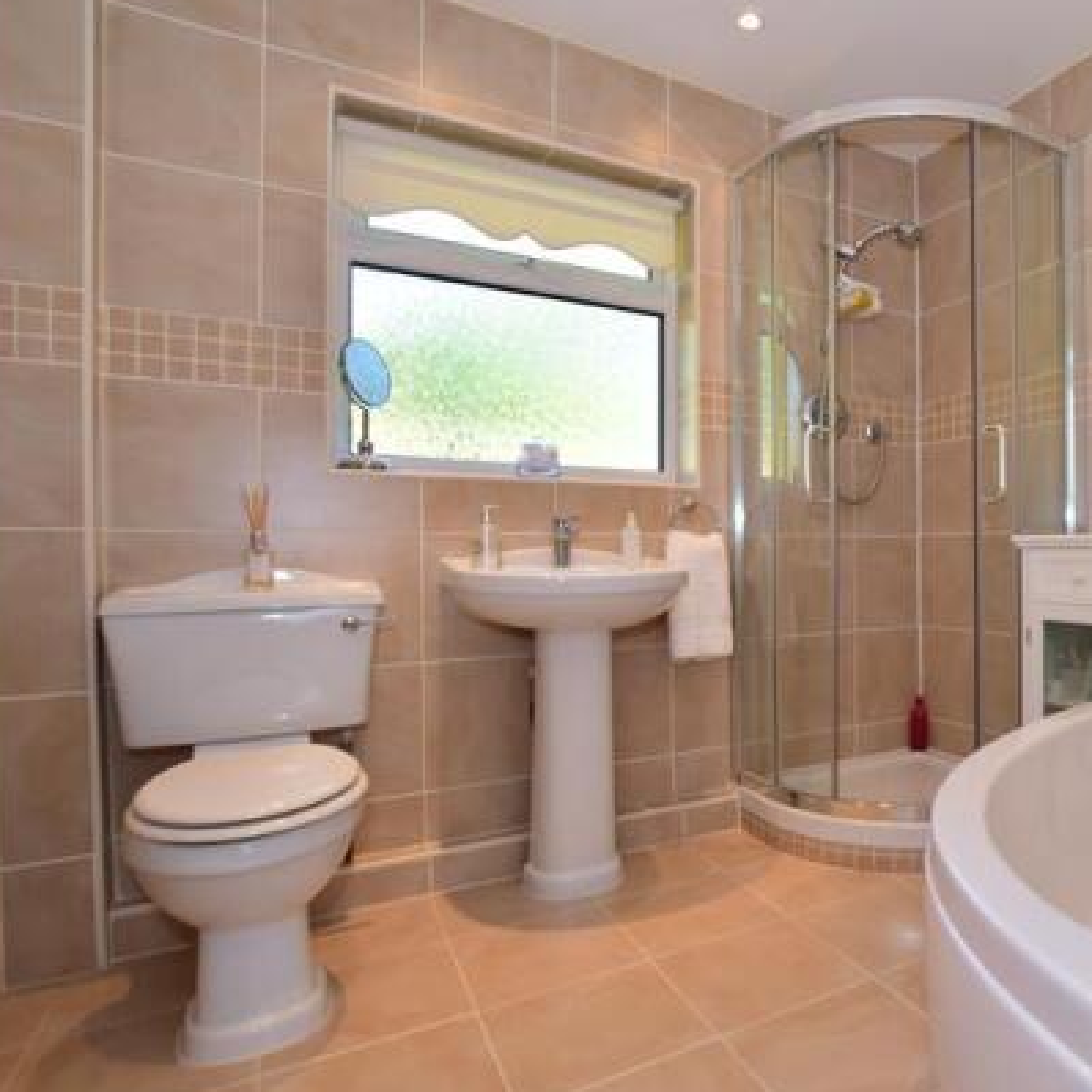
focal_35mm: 21
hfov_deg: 65.6
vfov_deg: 72.1
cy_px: 556
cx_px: 875
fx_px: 749
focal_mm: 10
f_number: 7.1
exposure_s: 1/30
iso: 320
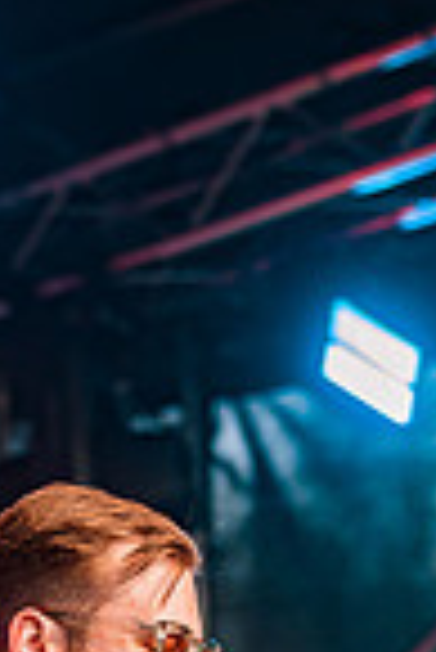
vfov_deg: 9.9
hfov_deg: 6.8
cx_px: 81
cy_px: 958
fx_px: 3661
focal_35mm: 202
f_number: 2.5
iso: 250
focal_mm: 65
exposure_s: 1/160
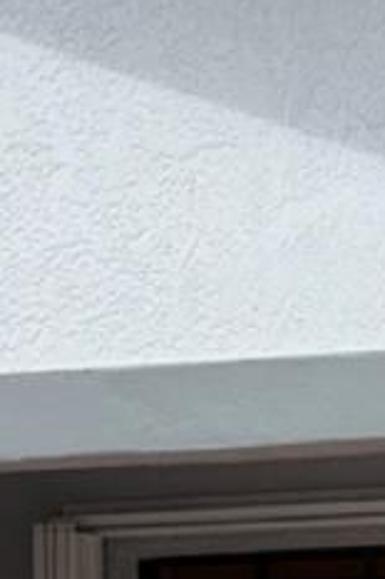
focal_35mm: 257
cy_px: 765
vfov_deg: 7.9
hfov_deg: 5.2
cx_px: 820
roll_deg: +1.1
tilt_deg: +2.2
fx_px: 4129
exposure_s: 1/3891
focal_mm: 6.76
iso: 64
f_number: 1.78
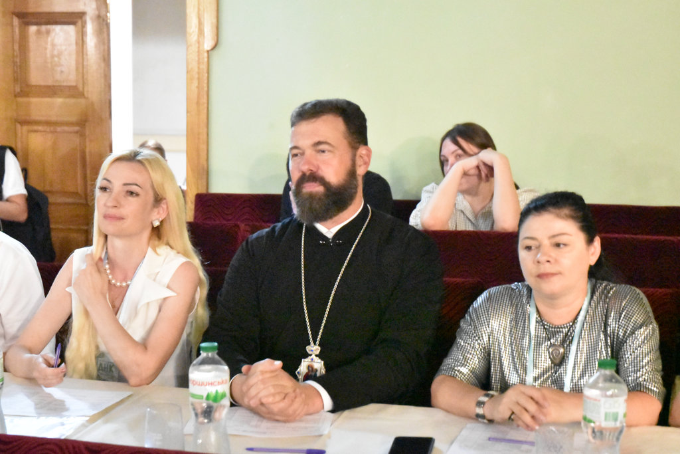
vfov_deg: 19.7
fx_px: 1303
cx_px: 340
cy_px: 227
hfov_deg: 29.2
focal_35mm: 69
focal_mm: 46
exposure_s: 1/40
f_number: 4.5
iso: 25600
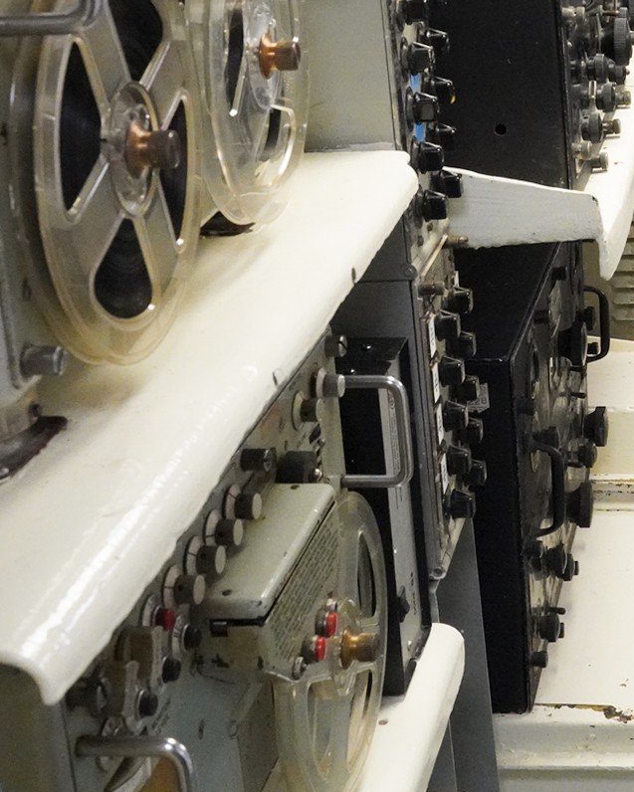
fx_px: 1548
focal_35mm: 66
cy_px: 131
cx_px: 733
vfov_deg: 28.0
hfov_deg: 21.7
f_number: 13
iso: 12800
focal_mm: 28
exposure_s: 1/100
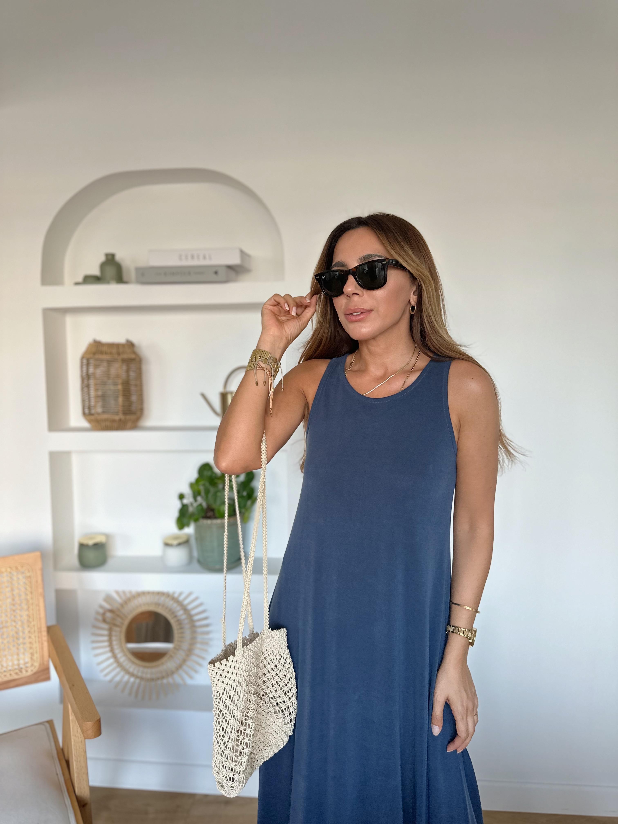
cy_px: 412
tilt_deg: -4.2
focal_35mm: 24
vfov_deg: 71.6
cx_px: 309
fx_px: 571
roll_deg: -0.6
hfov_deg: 56.8
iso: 160
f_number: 1.78
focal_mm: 6.86
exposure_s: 1/121
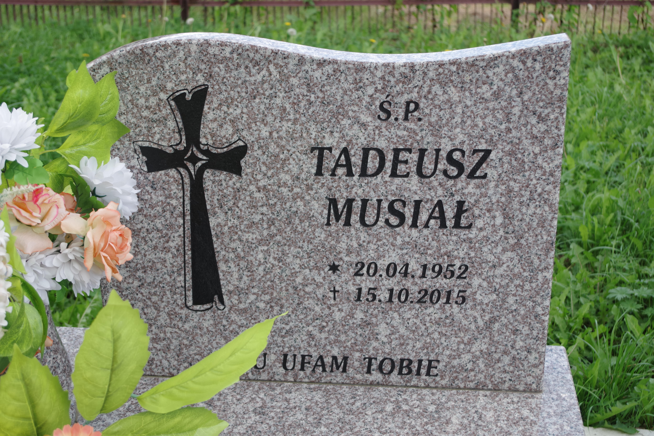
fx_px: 926
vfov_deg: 26.5
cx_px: 327
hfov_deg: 38.9
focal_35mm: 51
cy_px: 218
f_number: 4.5
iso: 100
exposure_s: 1/100
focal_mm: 34
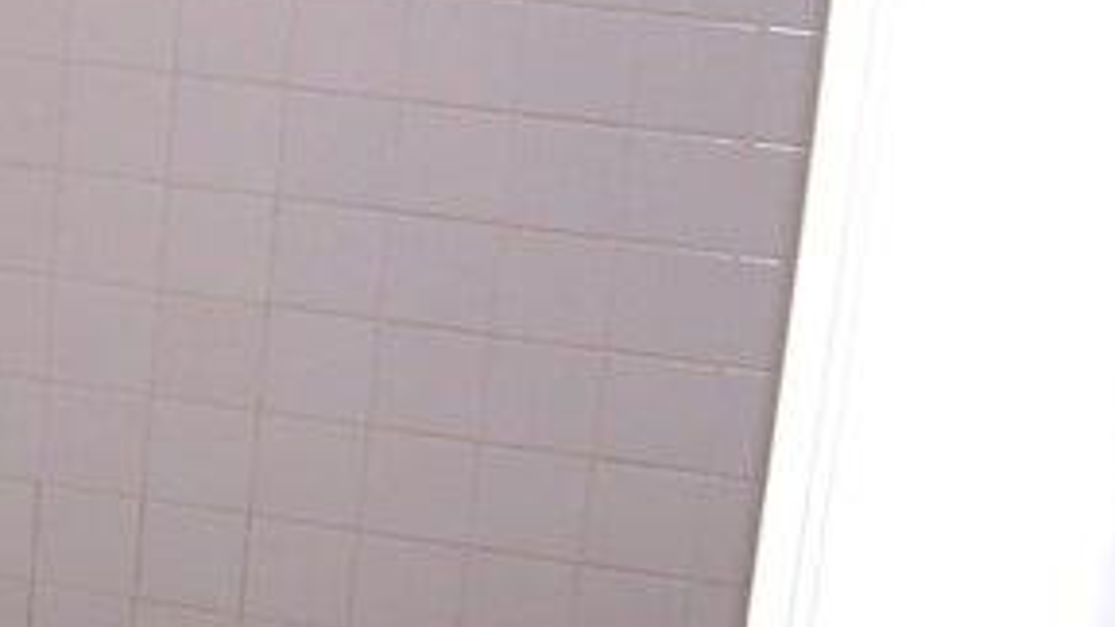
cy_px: 132
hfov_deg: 22.3
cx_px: -4
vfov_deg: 13.1
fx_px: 2720
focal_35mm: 92
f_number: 2.8
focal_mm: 6.3
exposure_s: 1/60
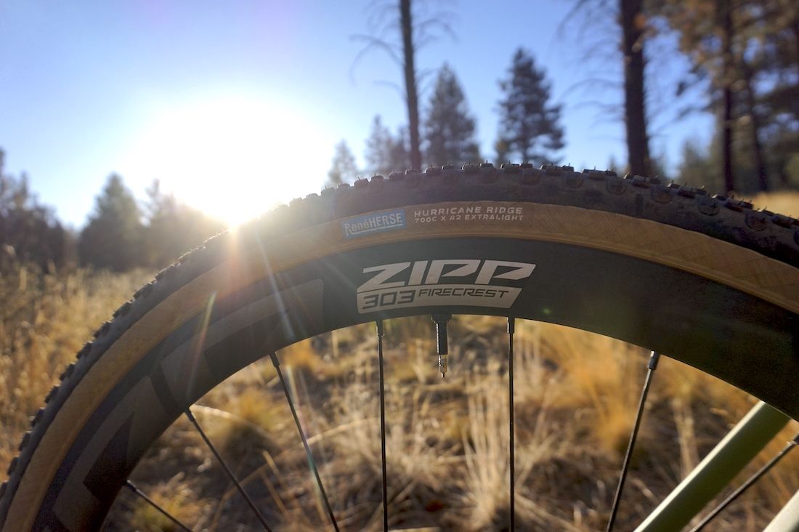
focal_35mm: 24
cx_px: 400
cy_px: 266
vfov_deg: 53.1
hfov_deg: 73.8
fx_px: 532
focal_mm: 16
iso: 200
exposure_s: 1/1600
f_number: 4.5
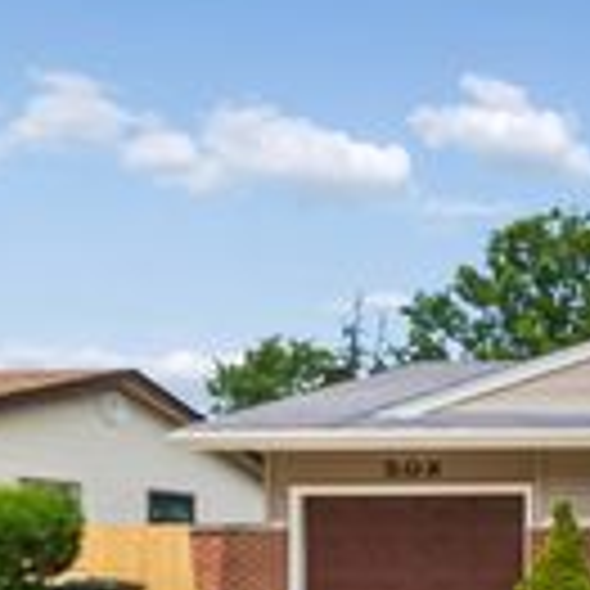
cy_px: 471
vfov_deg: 30.4
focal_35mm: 55
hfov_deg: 24.3
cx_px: 883
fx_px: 1061
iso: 100
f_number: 13
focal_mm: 17
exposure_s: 1/125
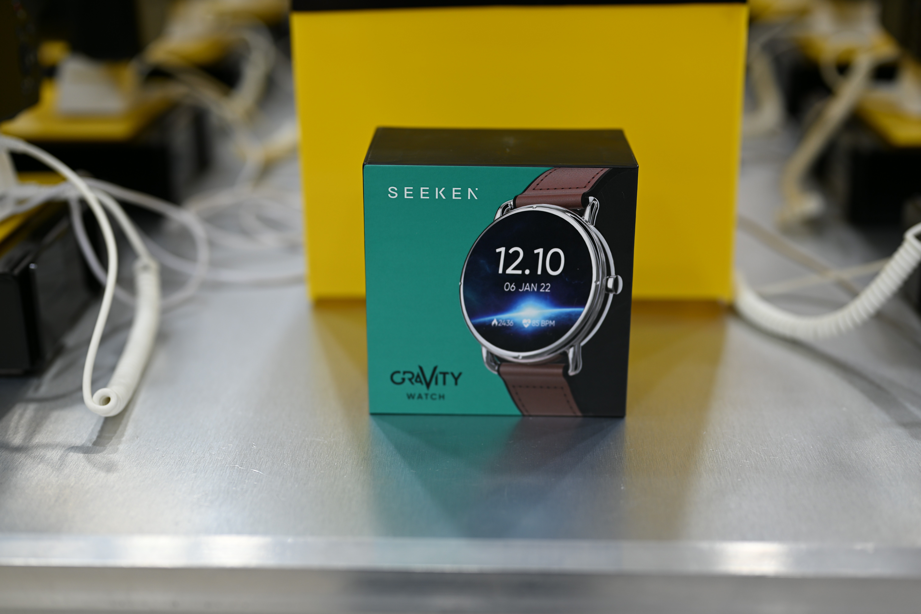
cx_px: 460
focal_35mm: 50
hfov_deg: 39.6
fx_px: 1279
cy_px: 307
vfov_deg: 27.0
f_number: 2.5
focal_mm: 50
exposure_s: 1/80
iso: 160
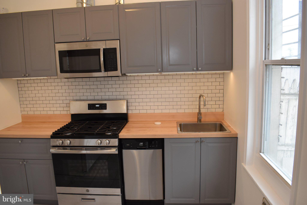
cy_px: 102
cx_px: 154
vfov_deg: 47.9
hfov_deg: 67.4
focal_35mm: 27
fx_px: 230
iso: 800
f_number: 5
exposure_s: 1/100
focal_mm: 18
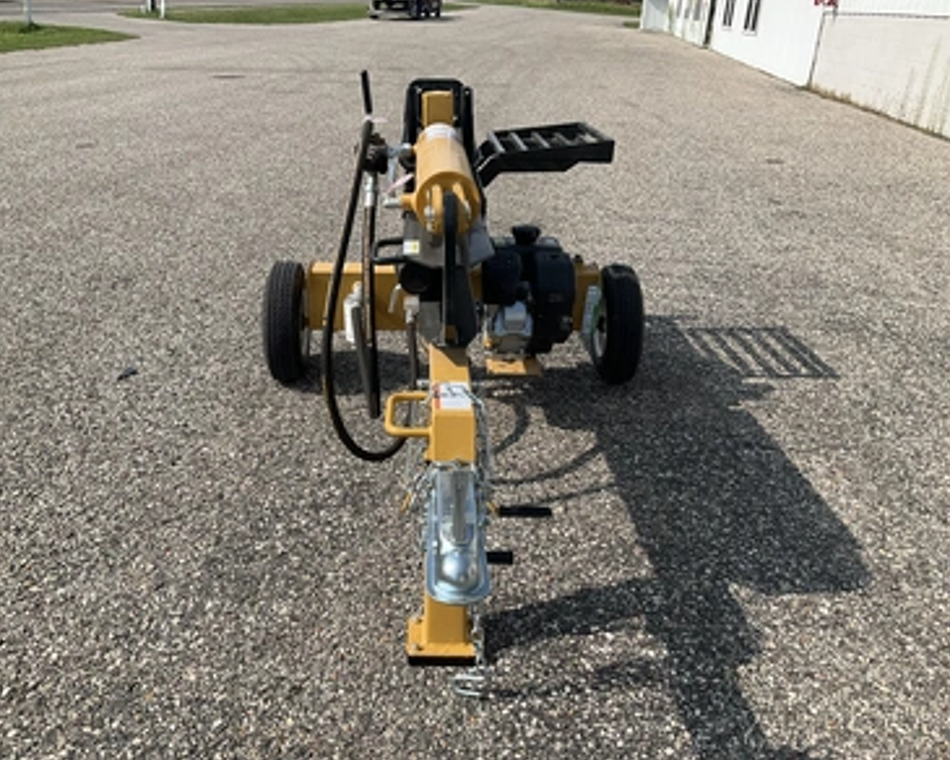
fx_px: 872
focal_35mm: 31
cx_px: 442
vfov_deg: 47.1
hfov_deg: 57.1
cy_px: 372
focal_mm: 3
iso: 25
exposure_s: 1/1912
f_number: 1.8
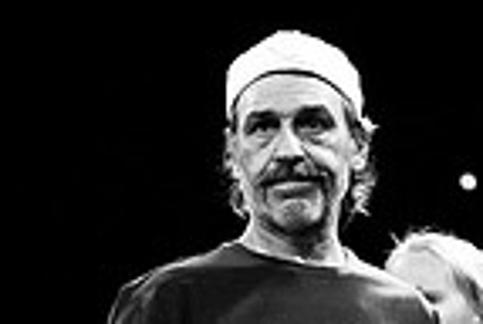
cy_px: 538
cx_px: 321
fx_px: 3805
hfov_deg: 7.3
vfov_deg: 4.8
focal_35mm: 283
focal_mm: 70
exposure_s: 1/1250
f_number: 2.8
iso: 1600
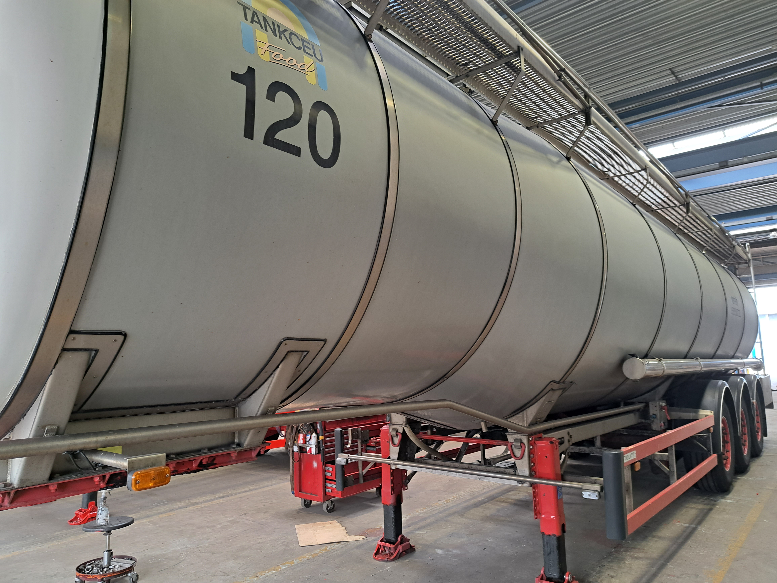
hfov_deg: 71.6
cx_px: 388
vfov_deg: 56.8
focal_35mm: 24
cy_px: 292
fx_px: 539
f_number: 1.8
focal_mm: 5.23
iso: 100
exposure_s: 1/50
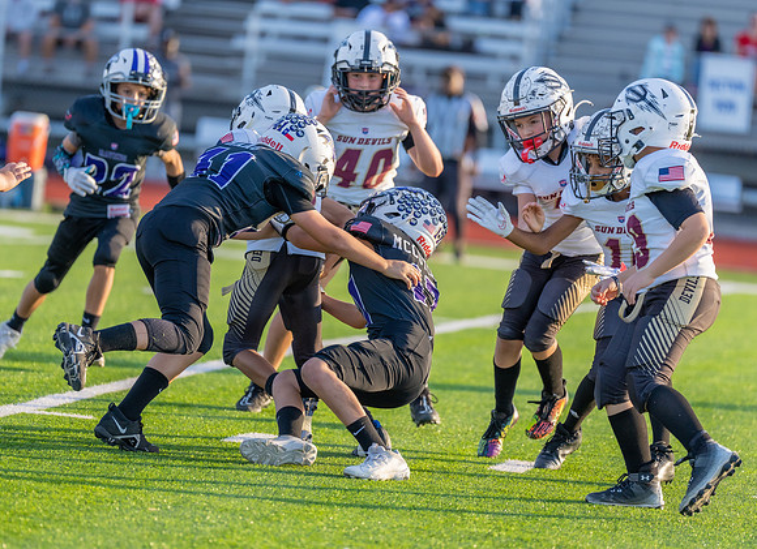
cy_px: 276
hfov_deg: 7.7
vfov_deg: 5.6
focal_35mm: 259
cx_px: 390
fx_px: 5597
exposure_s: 1/1250
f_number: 2.8
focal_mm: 200
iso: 250
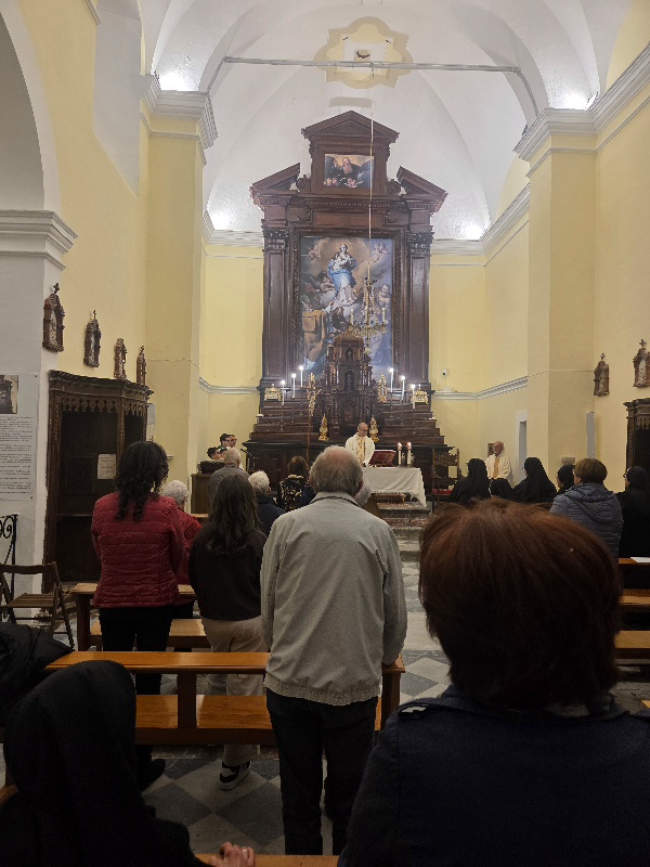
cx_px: 325
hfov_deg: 58.9
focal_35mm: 23
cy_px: 434
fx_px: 576
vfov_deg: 73.9
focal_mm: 5.4
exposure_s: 1/101
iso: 200
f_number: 1.8
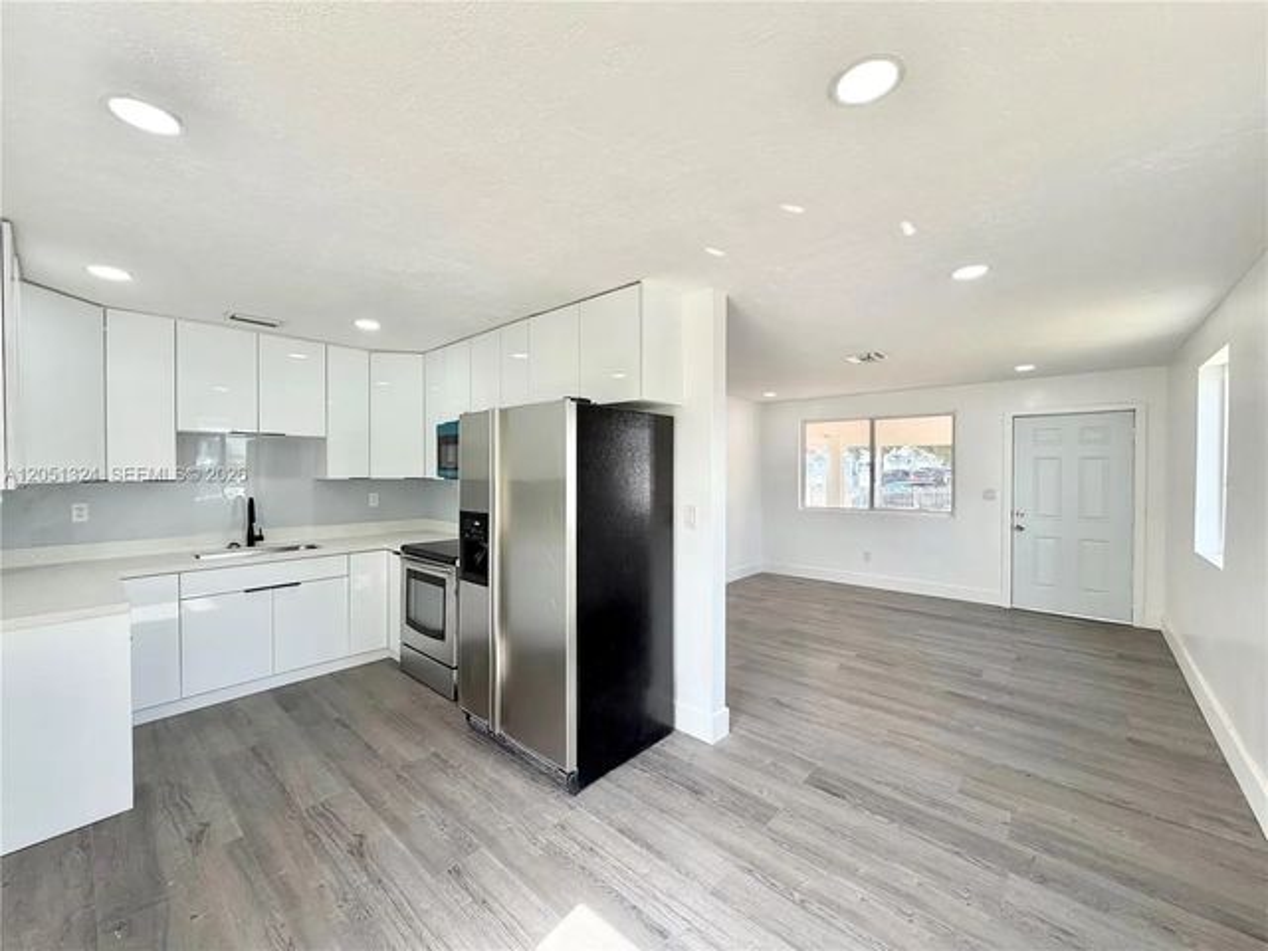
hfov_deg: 102.1
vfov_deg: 85.7
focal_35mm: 14
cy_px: 476
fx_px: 513
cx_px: 634
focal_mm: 2.22
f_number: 2.2
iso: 40
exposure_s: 1/126
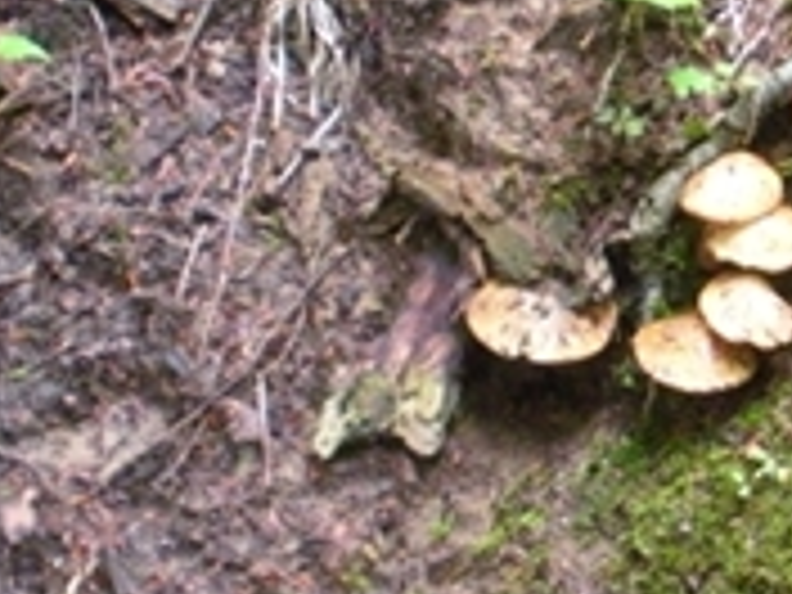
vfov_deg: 14.5
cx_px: 747
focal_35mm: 102
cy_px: 214
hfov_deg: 18.9
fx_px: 2334
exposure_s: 1/120
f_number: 3.5
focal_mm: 6.3
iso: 666
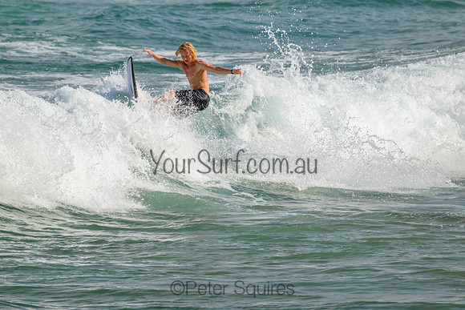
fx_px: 10335
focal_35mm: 800
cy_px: 155
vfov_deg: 1.7
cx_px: 232
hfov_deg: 2.6
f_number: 11
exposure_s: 1/2000
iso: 720
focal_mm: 800
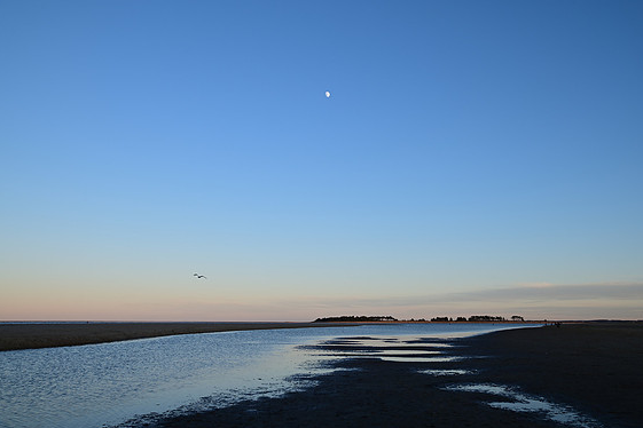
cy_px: 212
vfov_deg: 42.3
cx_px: 328
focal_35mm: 31
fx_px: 554
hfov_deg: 60.3
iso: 100
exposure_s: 1/80
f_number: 7.1
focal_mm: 30
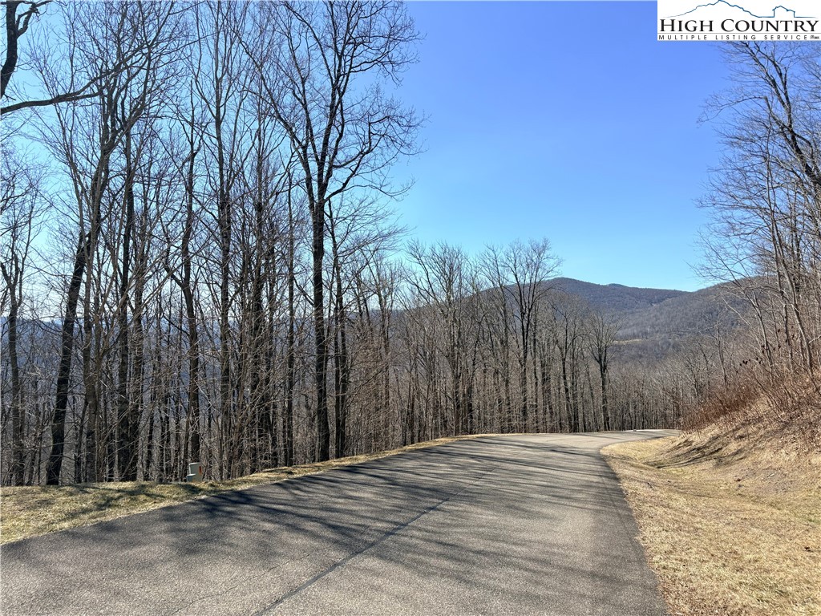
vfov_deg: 53.1
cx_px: 410
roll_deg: -0.5
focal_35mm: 26
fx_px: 617
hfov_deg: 67.3
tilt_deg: +2.4
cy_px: 308
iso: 50
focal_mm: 5.96
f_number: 1.6
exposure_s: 1/3125
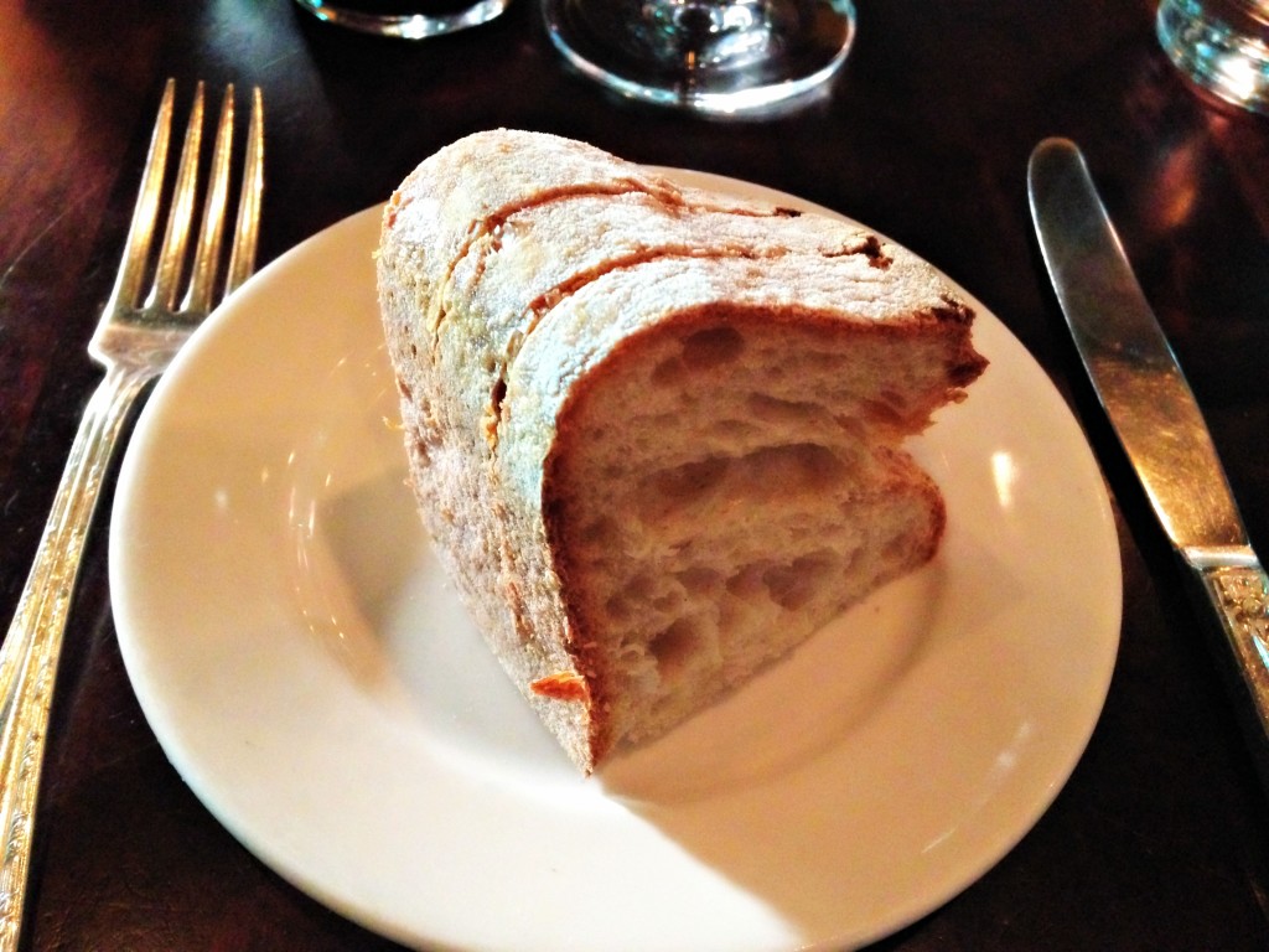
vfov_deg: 42.9
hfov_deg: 55.4
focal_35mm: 33
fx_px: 1210
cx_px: 634
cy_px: 476
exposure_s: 1/15
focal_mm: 4.12
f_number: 2.4
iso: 800
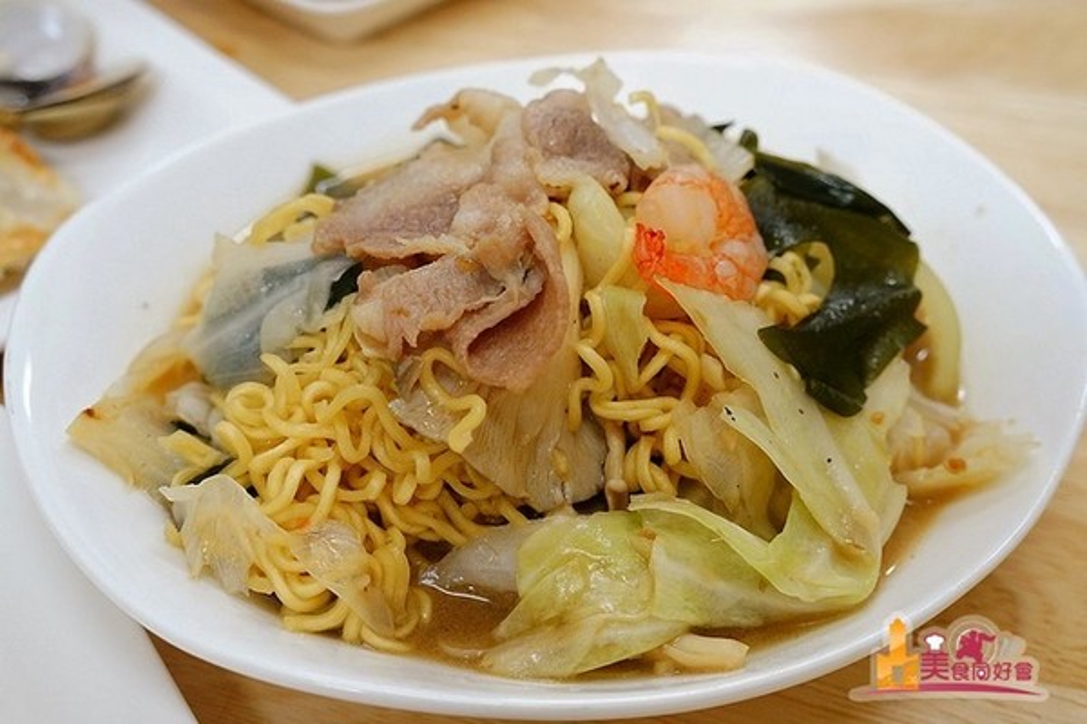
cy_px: 362
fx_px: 1177
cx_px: 544
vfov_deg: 34.2
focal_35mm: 39
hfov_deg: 49.6
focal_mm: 26
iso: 2500
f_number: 5
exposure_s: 1/60
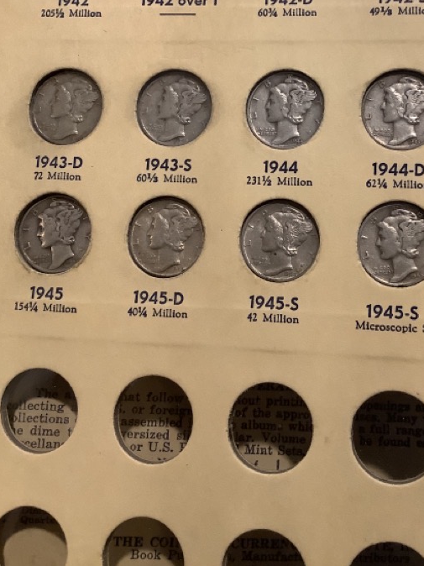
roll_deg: -11.1
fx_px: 752
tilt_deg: -39.8
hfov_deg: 31.1
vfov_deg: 40.2
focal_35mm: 46
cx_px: 306
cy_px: 149
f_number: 2.4
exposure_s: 1/50
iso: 200
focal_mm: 3.3
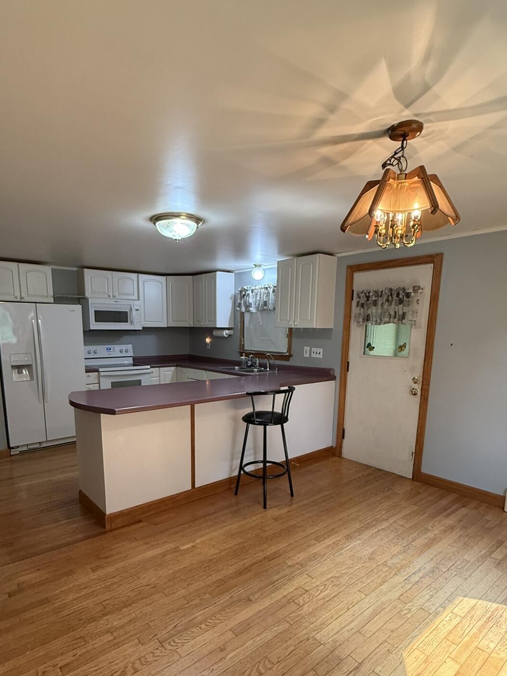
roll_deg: -0.5
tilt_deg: -10.2
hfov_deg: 65.8
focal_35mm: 20
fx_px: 391
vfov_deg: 80.8
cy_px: 404
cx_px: 230
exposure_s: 1/120
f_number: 2.2
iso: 250
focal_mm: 2.22
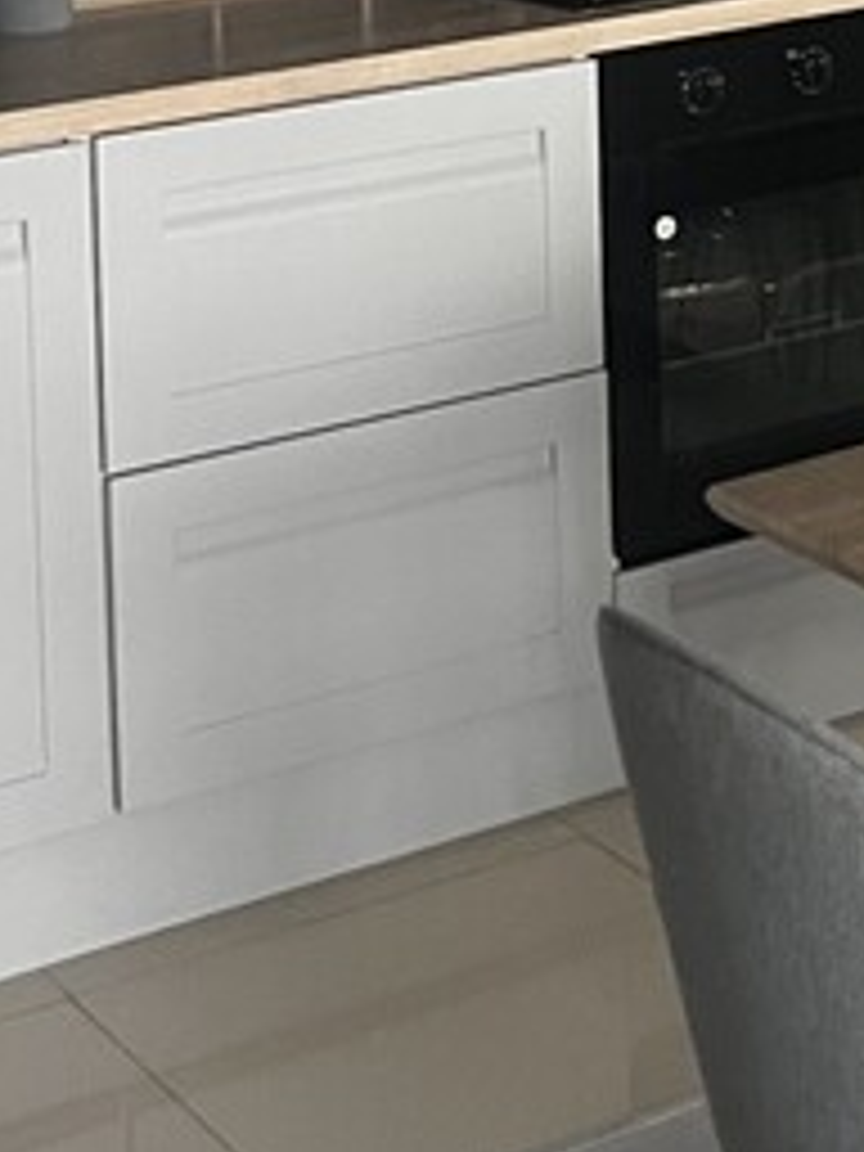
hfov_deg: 13.8
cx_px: 1071
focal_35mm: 104
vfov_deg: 17.3
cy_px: -482
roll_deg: +1.7
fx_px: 3461
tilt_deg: -1.5
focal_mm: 5.7
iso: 400
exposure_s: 1/60
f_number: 1.5
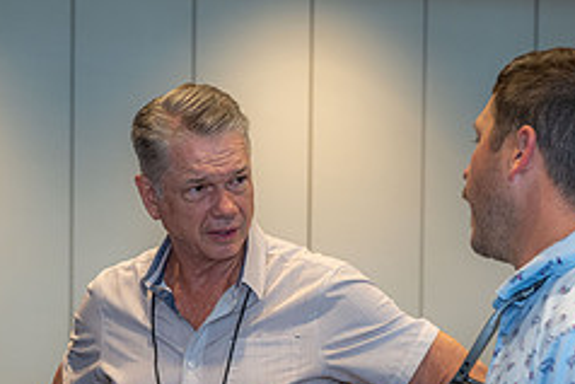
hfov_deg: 21.4
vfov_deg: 14.2
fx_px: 1518
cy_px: 385
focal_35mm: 95
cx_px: 210
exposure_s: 1/100
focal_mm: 39
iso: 640
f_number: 4
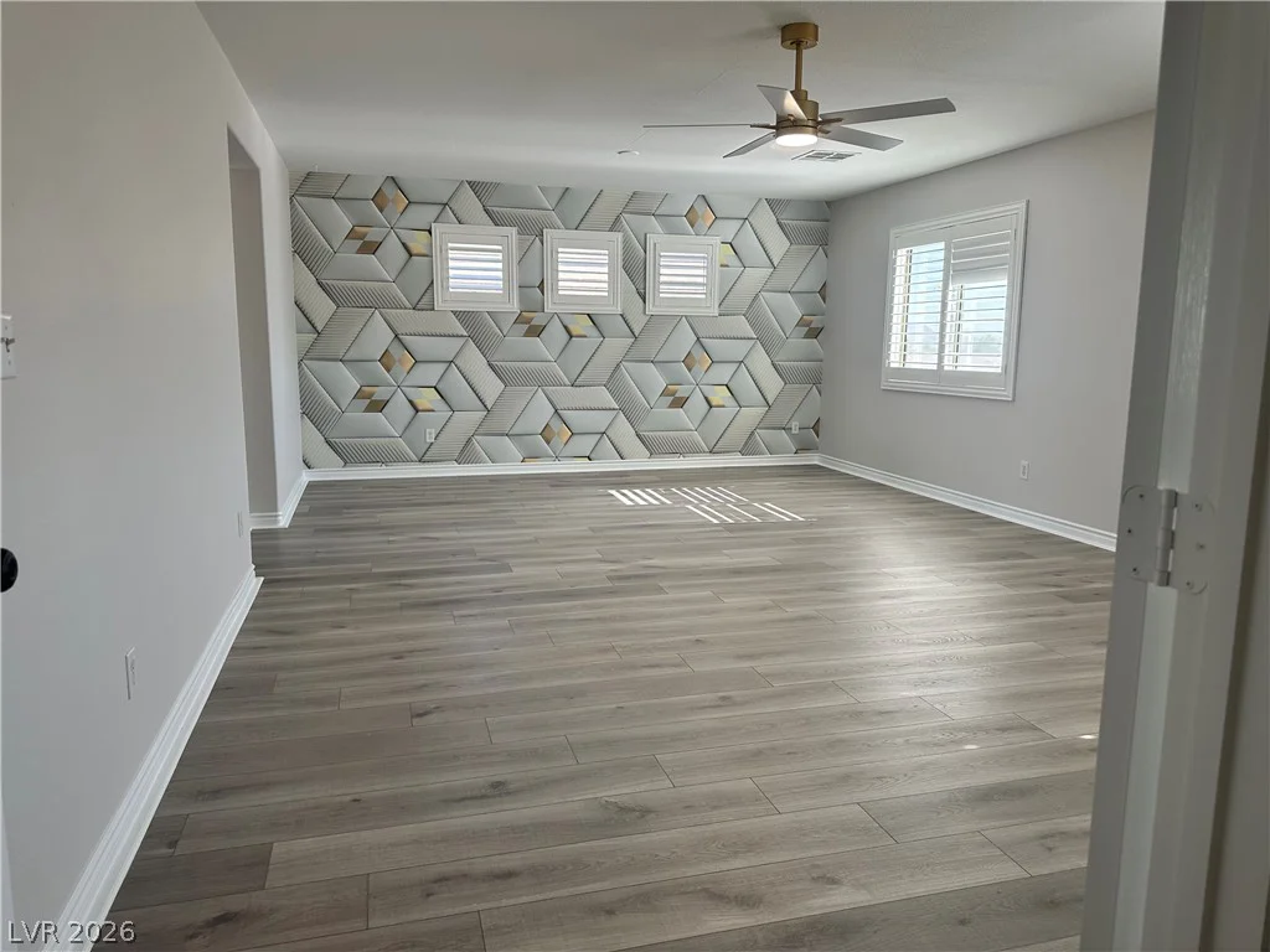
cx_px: 635
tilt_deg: -8.5
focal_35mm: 24
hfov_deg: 71.6
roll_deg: -0.3
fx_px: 881
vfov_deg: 56.8
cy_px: 476
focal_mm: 6.86
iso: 125
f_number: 1.78
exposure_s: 1/150
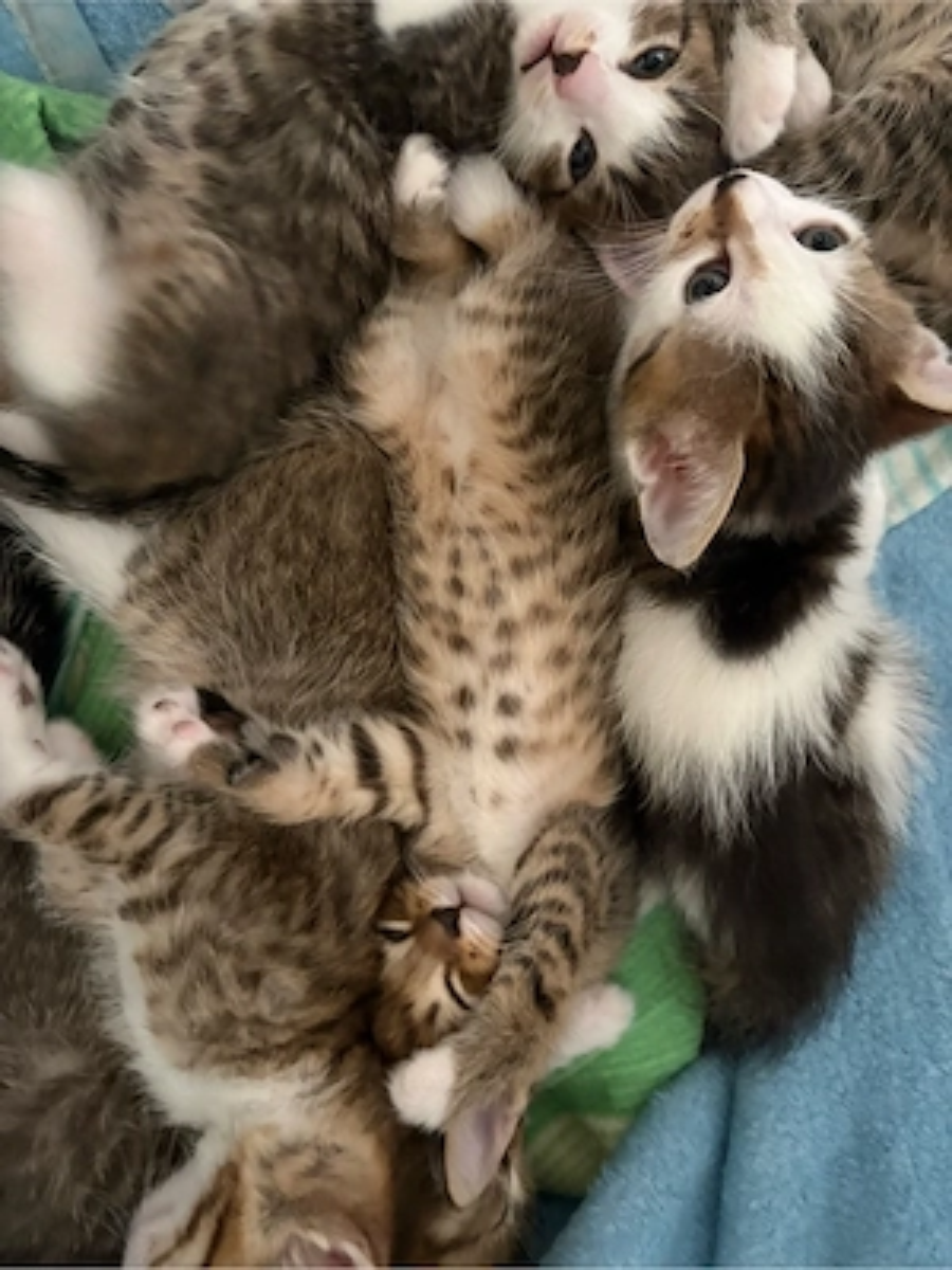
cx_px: 476
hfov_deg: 53.1
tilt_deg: -78.0
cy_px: 635
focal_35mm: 26
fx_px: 953
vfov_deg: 67.3
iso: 800
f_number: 1.6
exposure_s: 1/30
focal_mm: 5.96
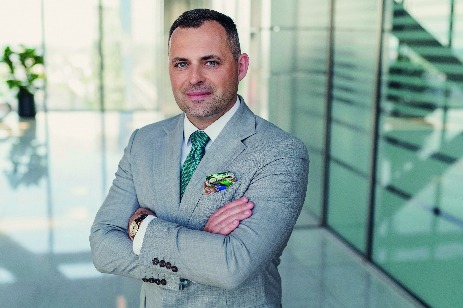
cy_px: 154
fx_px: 643
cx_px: 232
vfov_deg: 27.0
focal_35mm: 50
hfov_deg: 39.6
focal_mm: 50
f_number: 2.8
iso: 200
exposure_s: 1/200
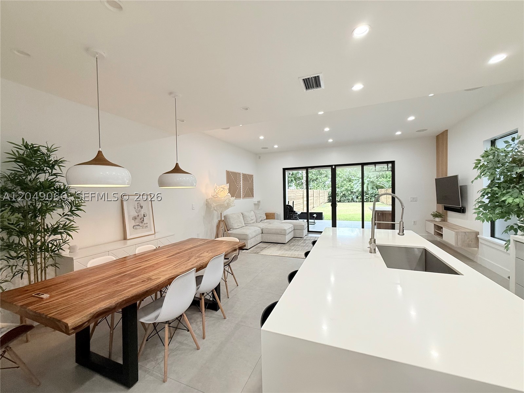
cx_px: 262
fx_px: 212
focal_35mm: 14
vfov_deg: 85.7
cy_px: 196
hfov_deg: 102.1
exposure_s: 1/120
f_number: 2.2
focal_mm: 2.22
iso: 160
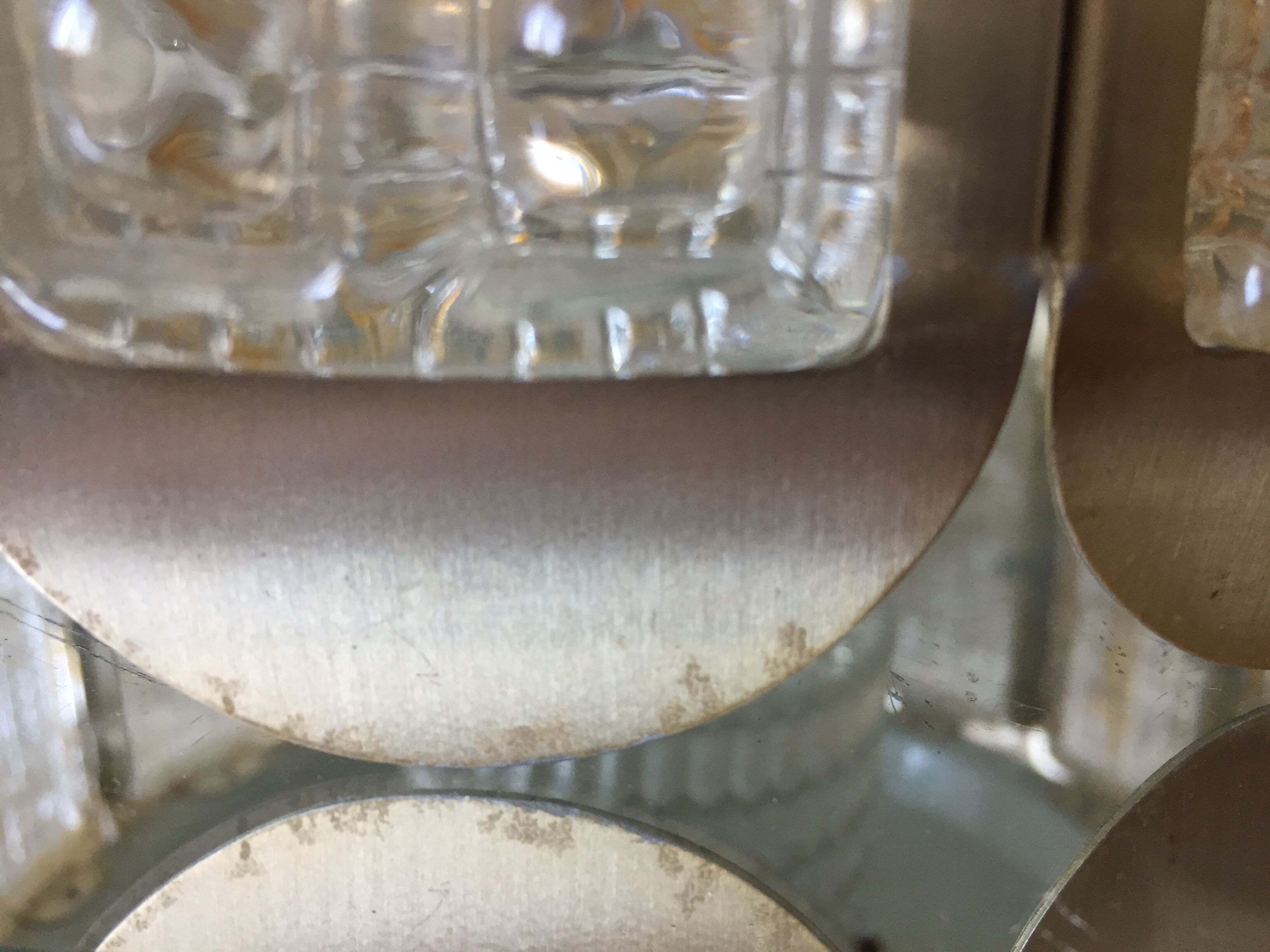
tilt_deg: -19.2
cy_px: 476
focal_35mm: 29
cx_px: 635
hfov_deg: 61.7
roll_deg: -1.2
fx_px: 1064
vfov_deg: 48.2
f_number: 2.2
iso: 100
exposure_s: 1/33
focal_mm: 4.15
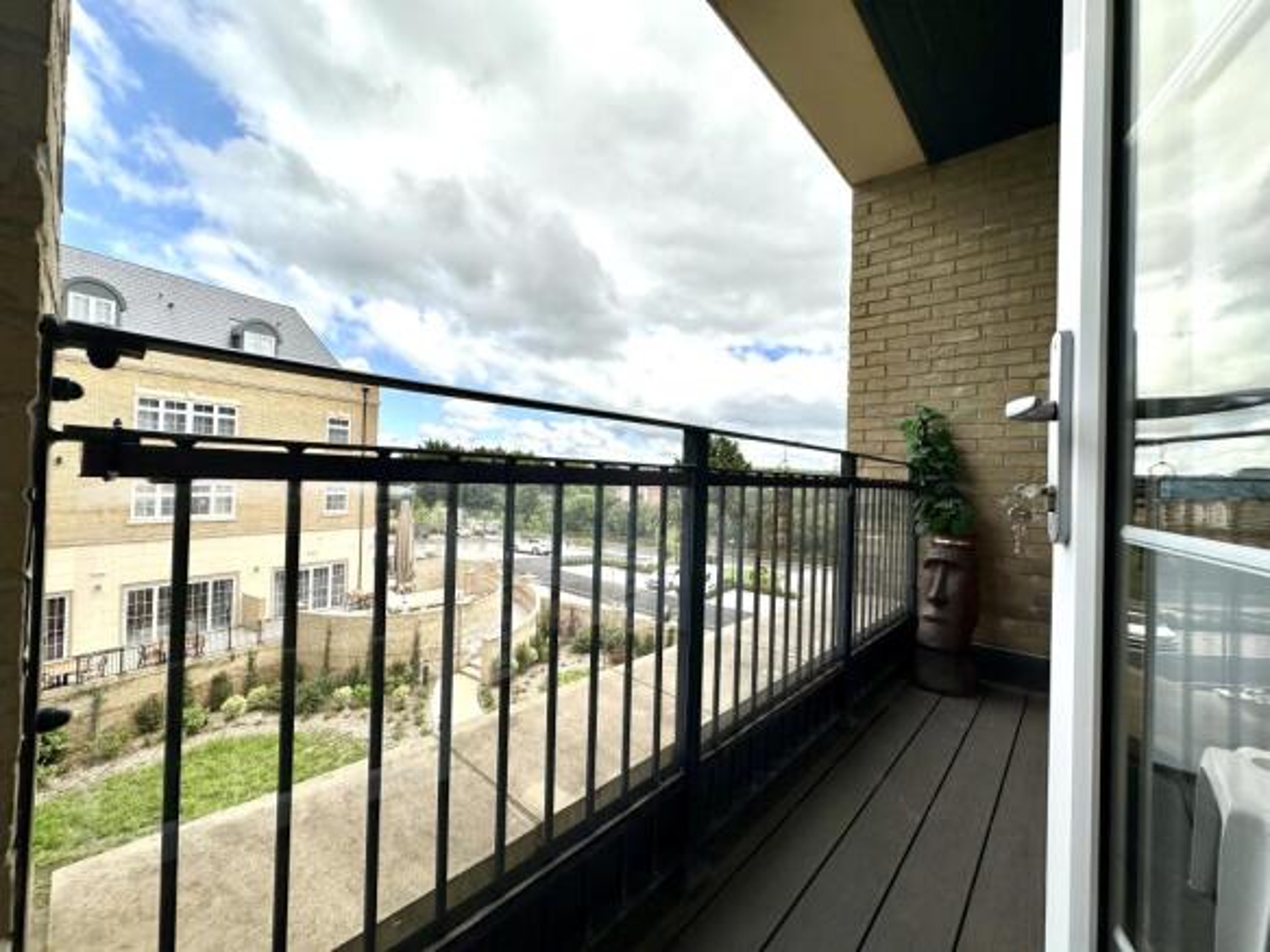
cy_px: 476
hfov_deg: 102.1
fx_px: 514
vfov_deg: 85.7
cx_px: 635
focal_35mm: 14
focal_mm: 2.22
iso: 50
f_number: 2.2
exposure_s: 1/1553
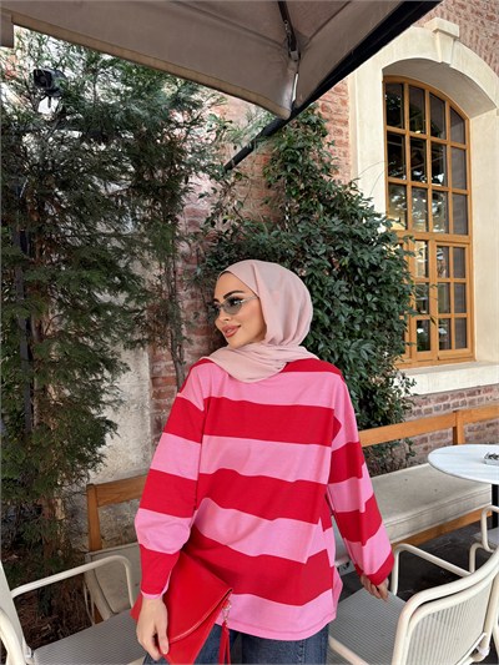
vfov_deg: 71.6
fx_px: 461
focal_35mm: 24
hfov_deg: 56.8
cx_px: 250
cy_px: 332
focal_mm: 6.76
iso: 320
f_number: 1.78
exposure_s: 1/121
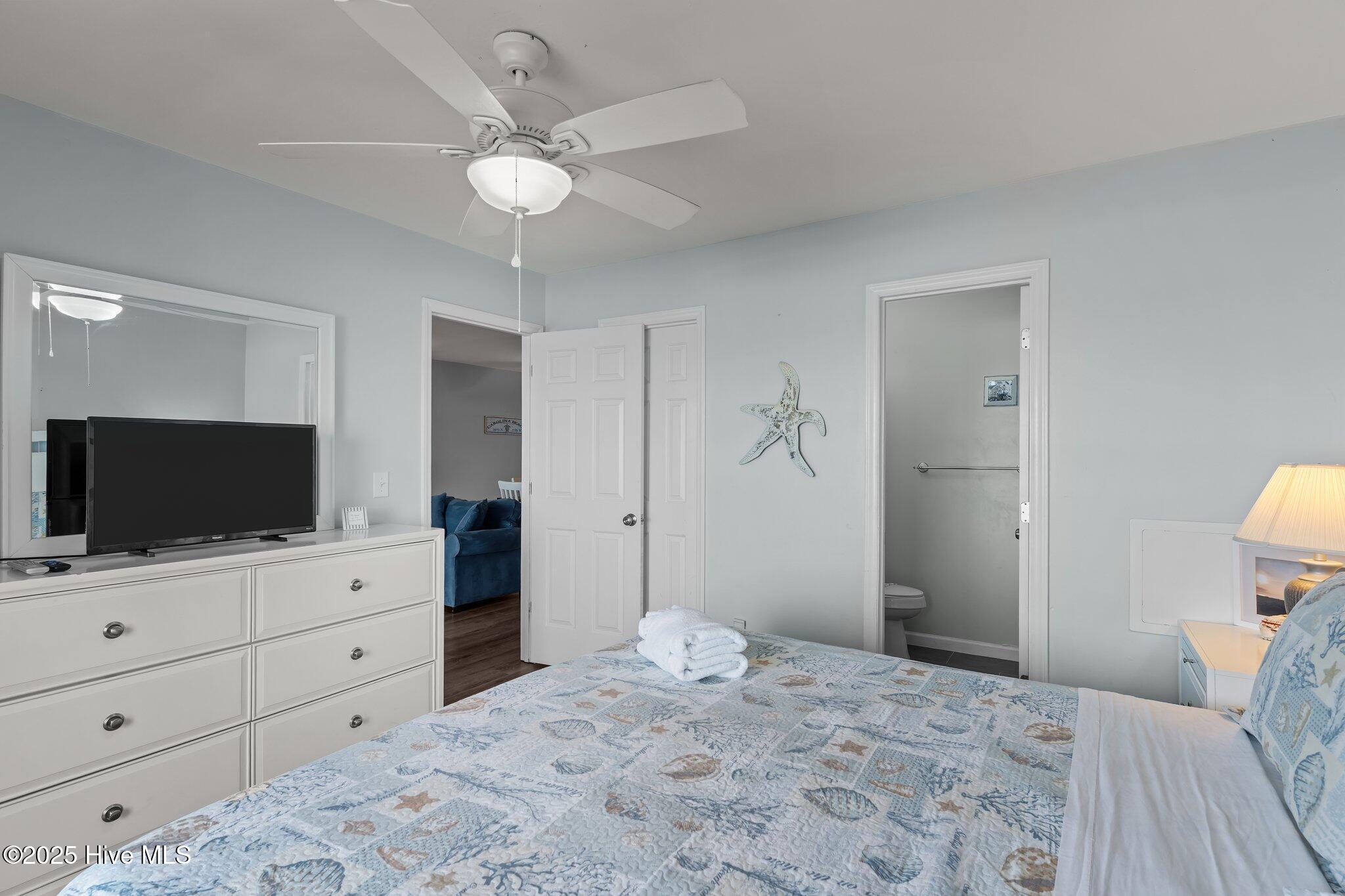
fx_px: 635
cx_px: 672
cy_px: 448
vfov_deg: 70.4
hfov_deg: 93.3
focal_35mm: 17
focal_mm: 17
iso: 160
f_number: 7.1
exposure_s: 1/4
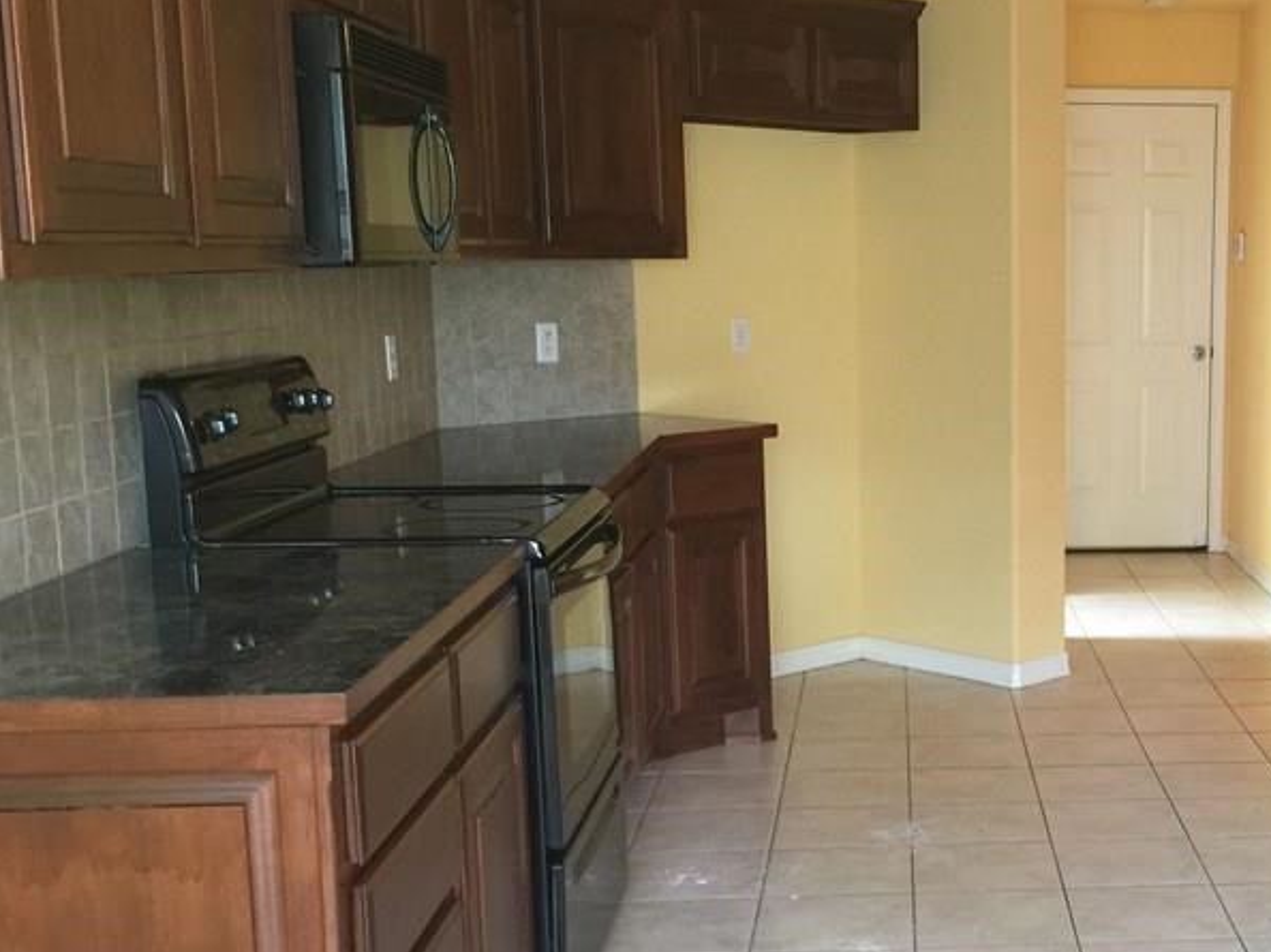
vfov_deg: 29.0
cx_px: 1059
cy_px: 575
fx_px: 1835
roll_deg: +0.0
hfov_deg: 36.6
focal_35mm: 50
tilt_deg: -9.4
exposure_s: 1/15
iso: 64
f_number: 2.2
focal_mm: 4.15
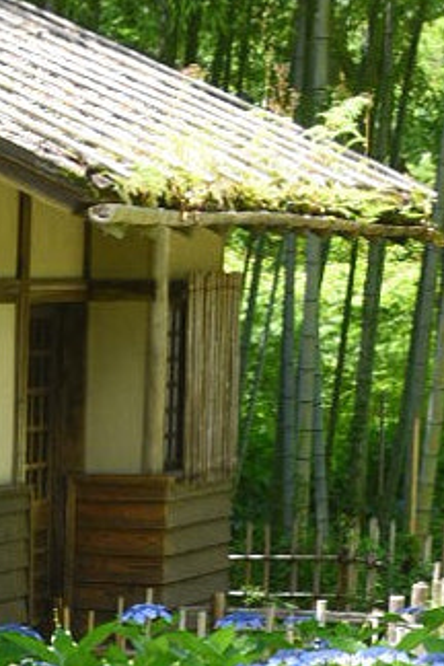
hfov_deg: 5.7
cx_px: -350
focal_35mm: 237
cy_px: 1071
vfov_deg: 8.4
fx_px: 4384
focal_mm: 48
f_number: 6.3
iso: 200
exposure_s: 1/80
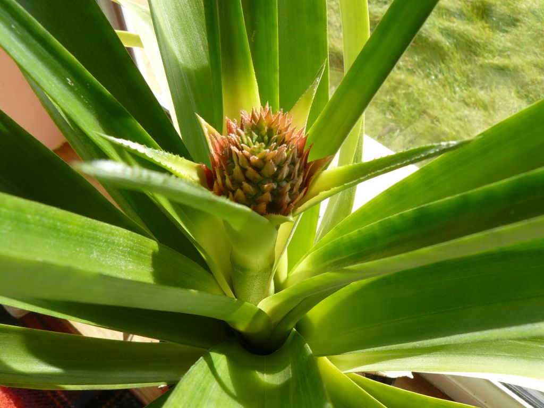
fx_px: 566
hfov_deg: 51.4
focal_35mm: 36
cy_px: 204
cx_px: 272
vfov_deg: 39.7
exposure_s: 1/200
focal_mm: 6
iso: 100
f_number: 4.5
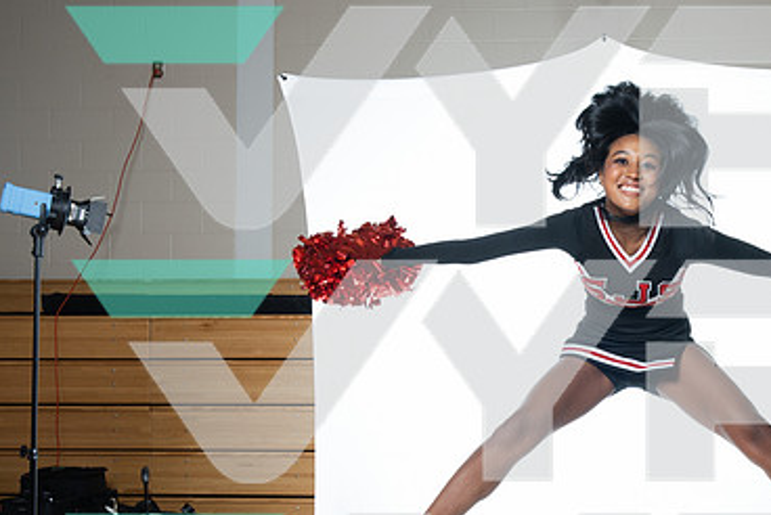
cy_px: 372
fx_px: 1118
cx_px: 605
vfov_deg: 25.7
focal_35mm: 52
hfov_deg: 36.9
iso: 800
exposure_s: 1/125
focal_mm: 33.1
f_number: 7.1
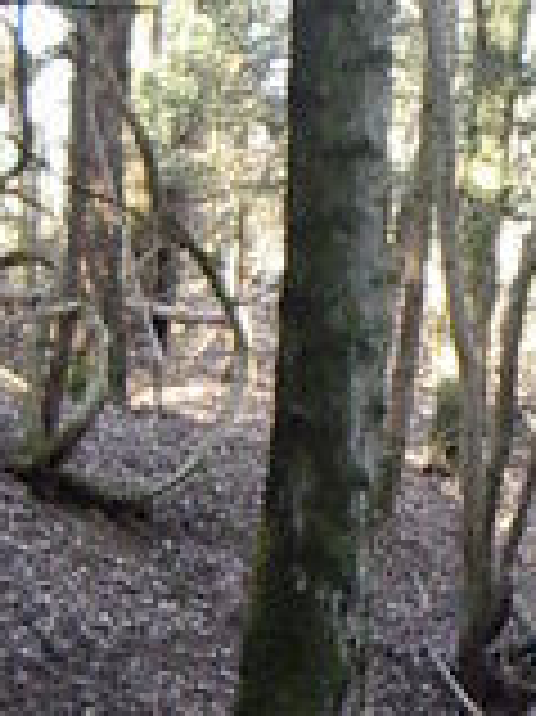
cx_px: 468
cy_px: 637
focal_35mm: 221
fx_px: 4569
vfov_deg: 8.9
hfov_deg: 6.7
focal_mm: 5.8
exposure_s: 1/60
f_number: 2.6
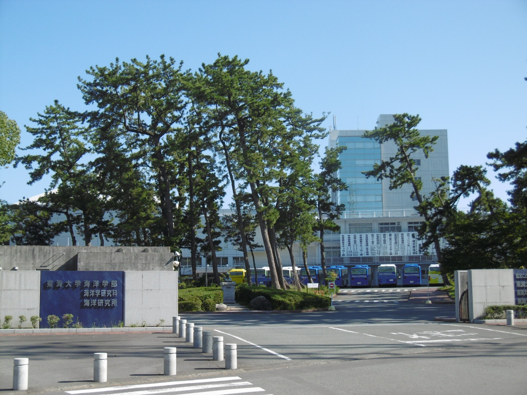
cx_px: 264
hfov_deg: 32.7
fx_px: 898
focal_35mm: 59
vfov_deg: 24.8
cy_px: 198
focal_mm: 10.5
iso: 100
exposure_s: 1/500
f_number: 4.2
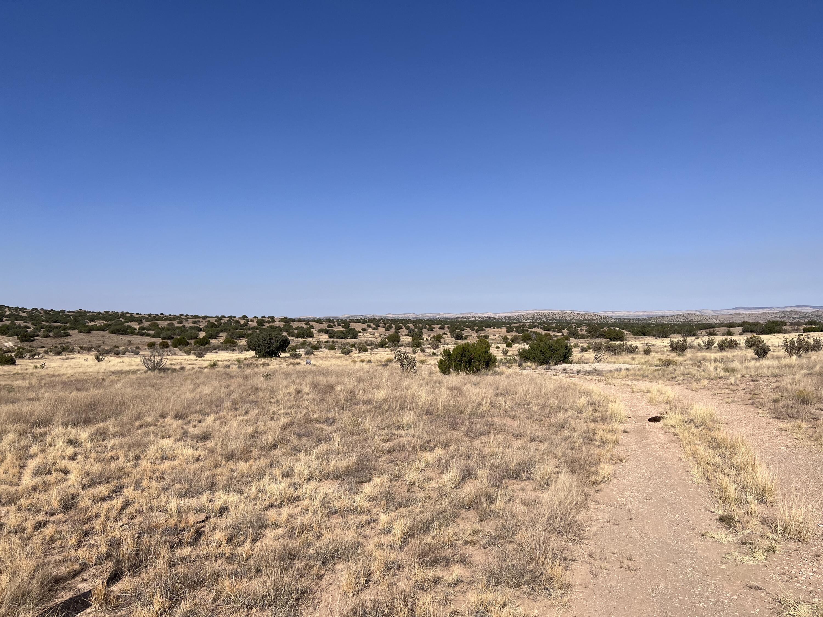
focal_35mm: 26
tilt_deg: +0.0
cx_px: 412
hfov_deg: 67.3
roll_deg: -0.8
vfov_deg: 53.1
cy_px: 308
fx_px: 618
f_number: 1.5
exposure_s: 1/7463
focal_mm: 5.7
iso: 50
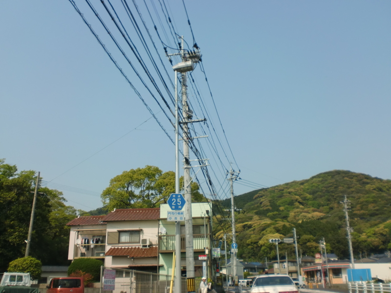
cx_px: 196
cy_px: 146
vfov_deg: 40.7
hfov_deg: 52.6
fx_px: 395
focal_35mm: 35
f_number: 3.1
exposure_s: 1/1000
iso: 64
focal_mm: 6.3
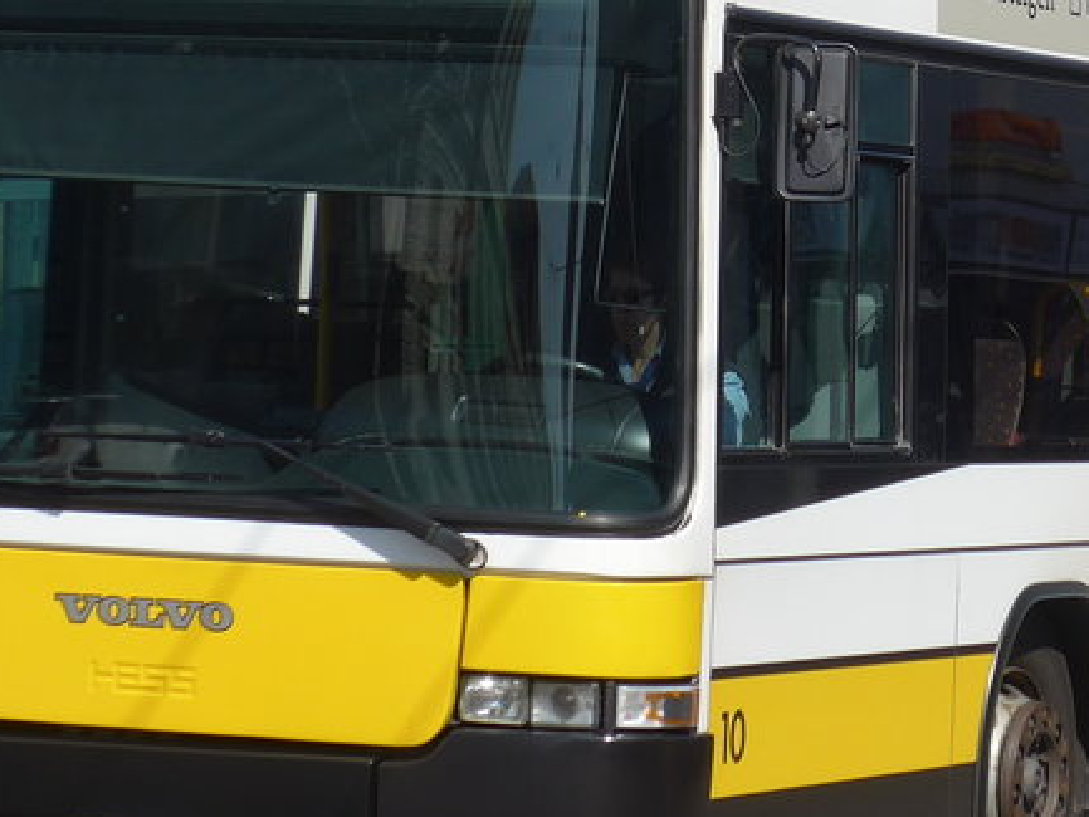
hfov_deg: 9.6
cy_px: 126
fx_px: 6451
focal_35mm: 205
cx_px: 1009
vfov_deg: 7.2
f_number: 4.2
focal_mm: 15
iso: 80
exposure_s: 1/800
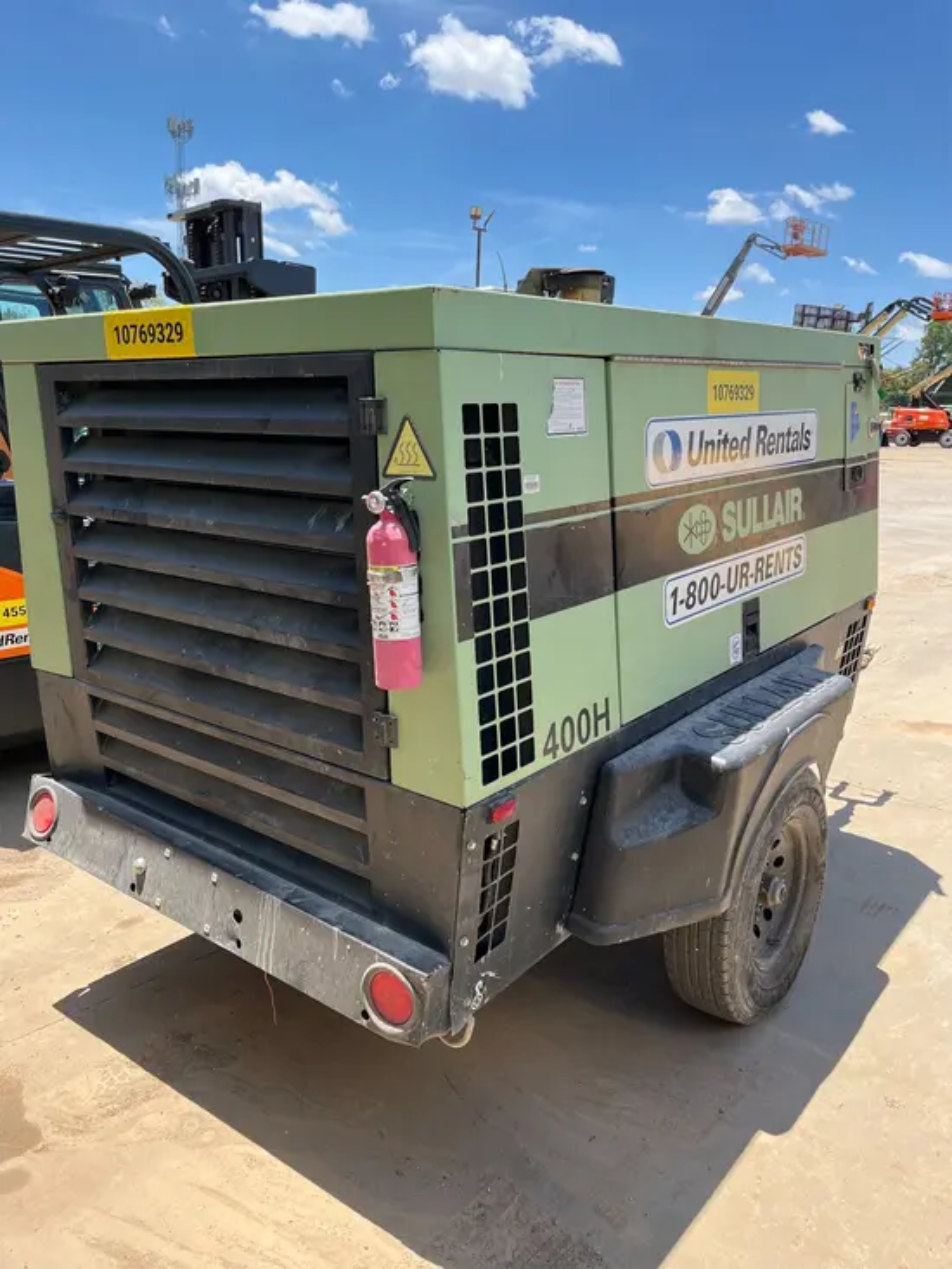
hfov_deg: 53.1
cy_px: 634
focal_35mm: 26
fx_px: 953
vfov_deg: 67.3
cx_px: 476
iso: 50
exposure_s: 1/1623
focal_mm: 5.1
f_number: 1.6
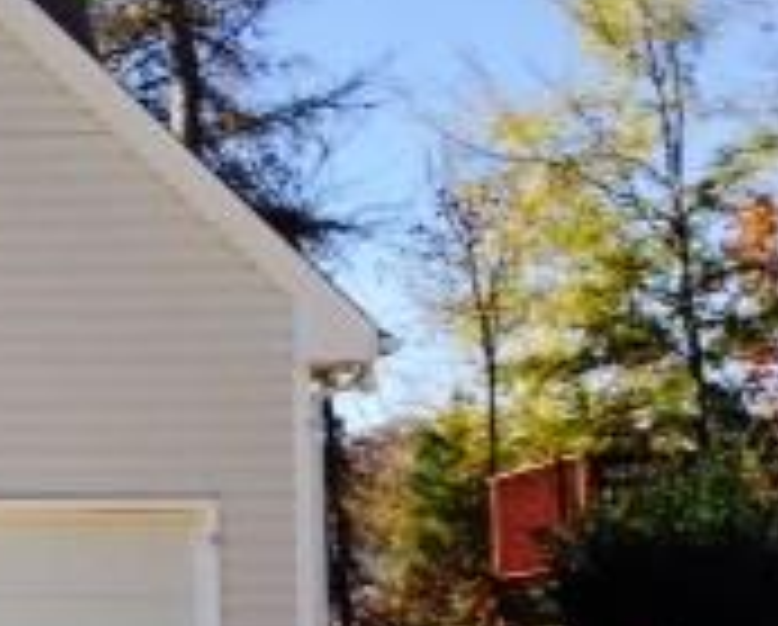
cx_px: -571
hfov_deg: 14.4
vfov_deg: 13.0
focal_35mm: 119
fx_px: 2745
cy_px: 401
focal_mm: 4.12
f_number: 2.4
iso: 50
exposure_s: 1/1153
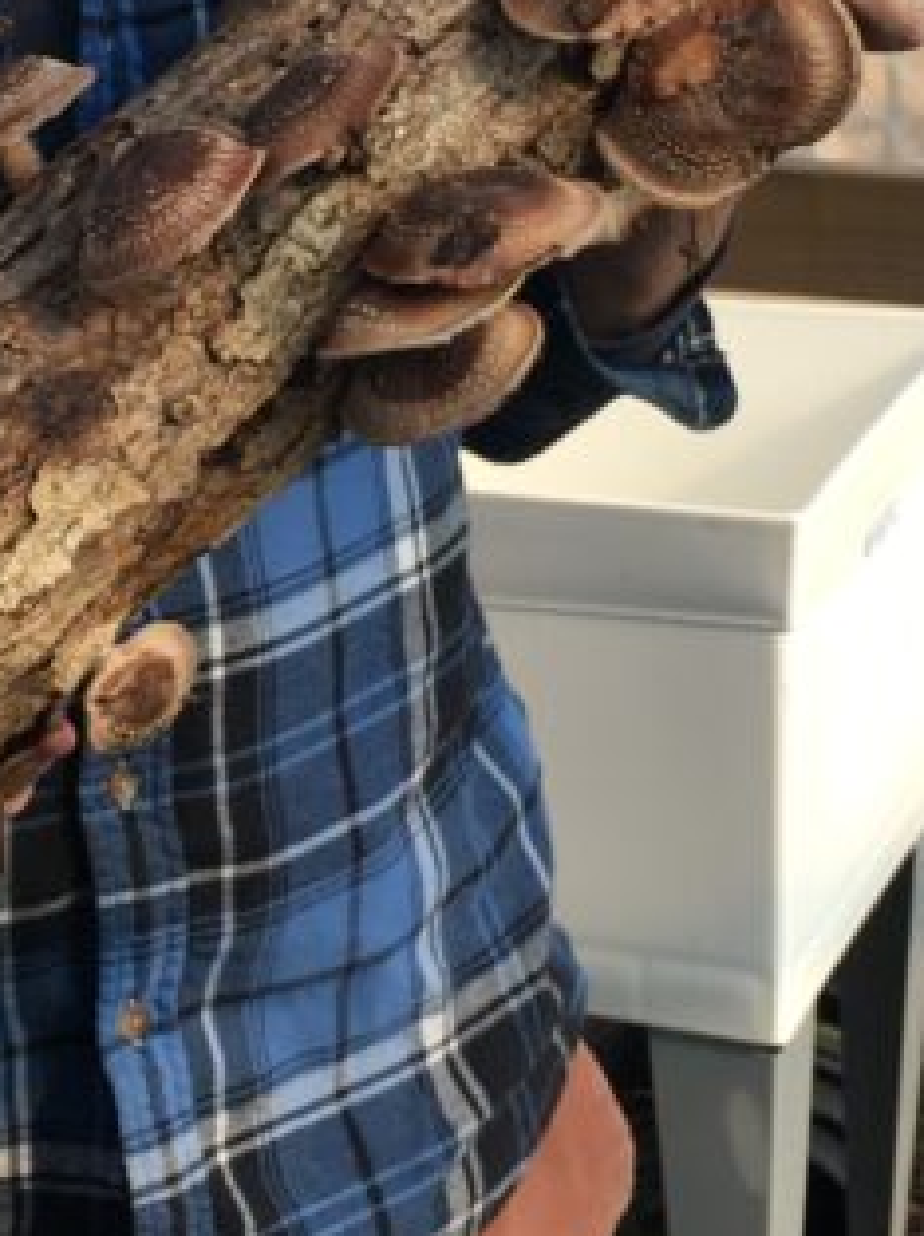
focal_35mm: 95
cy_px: 272
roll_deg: +1.6
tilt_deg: -13.2
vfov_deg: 20.5
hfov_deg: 15.5
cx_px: 430
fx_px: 3388
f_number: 2.2
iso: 25
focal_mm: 4.15
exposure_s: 1/668
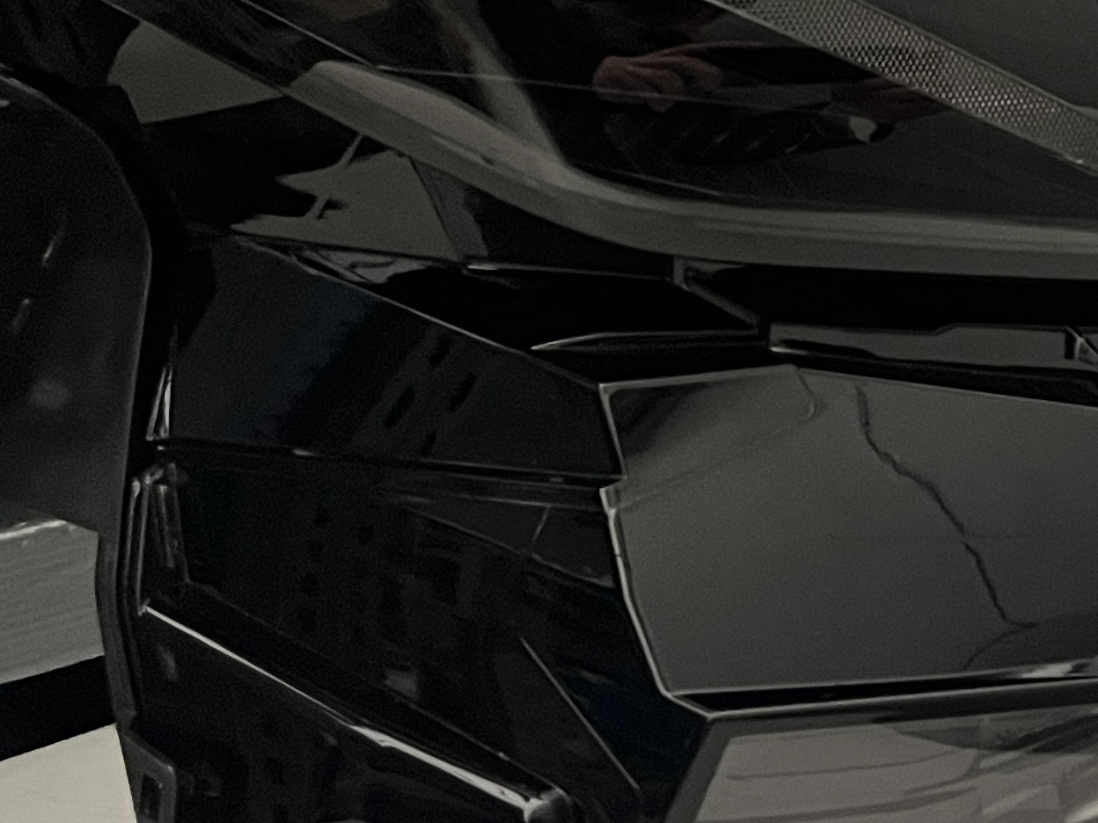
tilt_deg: -10.4
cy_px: 199
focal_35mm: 84
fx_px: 2664
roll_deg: +0.4
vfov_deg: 17.5
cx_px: 1534
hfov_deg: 20.6
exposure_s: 1/30
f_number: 1.6
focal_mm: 5.1
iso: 640
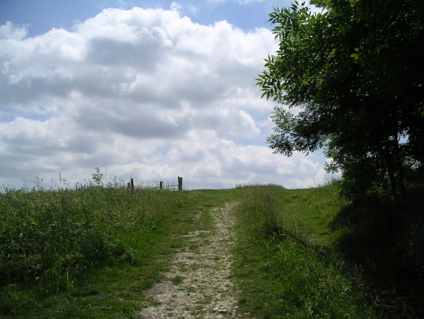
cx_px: 212
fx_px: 466
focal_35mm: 38
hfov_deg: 49.0
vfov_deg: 37.7
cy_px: 160
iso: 50
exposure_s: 1/350
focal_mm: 6
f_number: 6.7
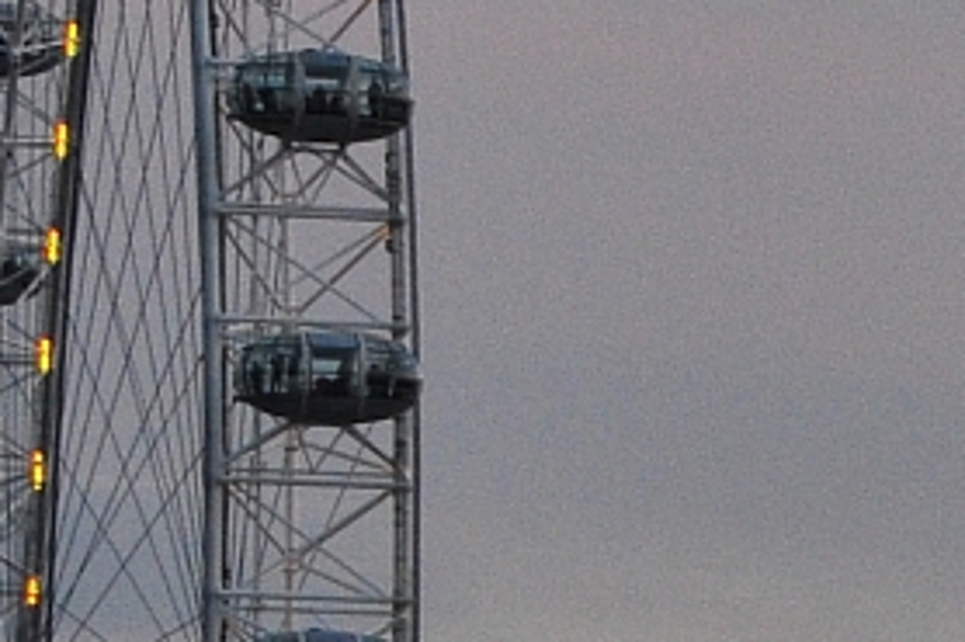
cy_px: 687
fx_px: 13019
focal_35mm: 486
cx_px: 2756
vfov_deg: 2.8
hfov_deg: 4.1
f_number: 6.3
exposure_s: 1/125
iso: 500
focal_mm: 44
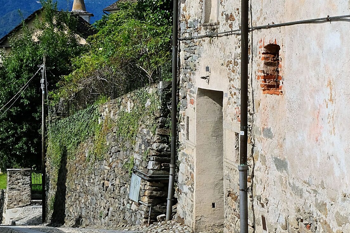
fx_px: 904
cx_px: 178
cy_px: 123
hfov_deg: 21.9
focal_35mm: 93
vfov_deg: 14.7
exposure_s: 1/340
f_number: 22
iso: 1000
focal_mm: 28.9
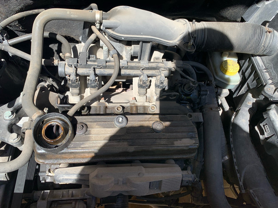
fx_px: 209
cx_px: 139
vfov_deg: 53.1
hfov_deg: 67.3
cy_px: 104
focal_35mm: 26
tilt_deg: -57.1
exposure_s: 1/683
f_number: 1.8
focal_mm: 4.25
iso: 25
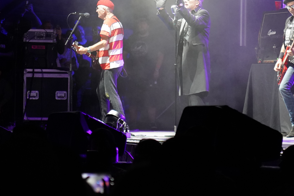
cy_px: 9
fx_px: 1690
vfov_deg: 6.6
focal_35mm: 207
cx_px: 177
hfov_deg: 9.9
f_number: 4
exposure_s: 1/160
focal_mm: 105
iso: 6400
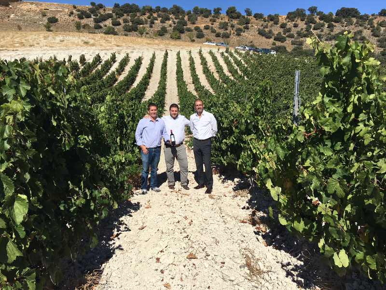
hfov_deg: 61.7
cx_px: 193
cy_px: 145
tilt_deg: -8.0
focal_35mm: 29
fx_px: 323
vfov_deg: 48.2
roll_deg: -3.1
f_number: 2.2
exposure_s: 1/3205
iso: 25
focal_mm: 4.15
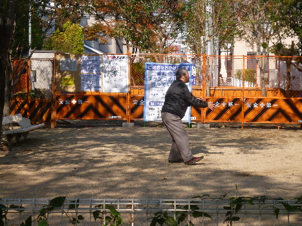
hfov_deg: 18.7
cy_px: 111
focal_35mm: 105
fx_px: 916
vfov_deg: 14.1
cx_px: 150
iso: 100
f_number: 5.2
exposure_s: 1/250
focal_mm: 17.5
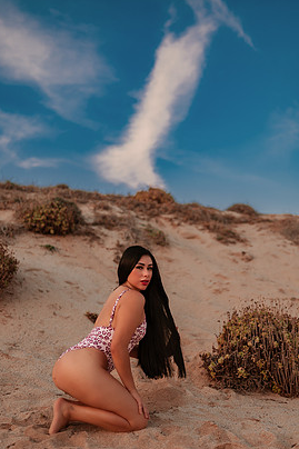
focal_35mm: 39
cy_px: 239
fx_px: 486
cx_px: 146
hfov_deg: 34.2
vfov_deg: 49.5
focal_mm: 35
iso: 100
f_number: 1.8
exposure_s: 1/160
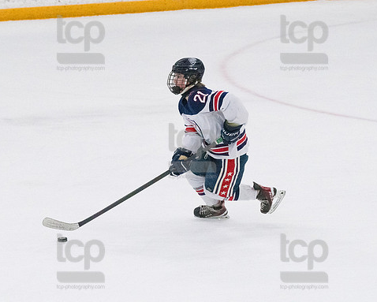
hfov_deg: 7.1
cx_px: 192
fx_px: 3048
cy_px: 151
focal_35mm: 273
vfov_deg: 5.7
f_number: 5
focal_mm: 160
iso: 8000
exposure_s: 1/1600
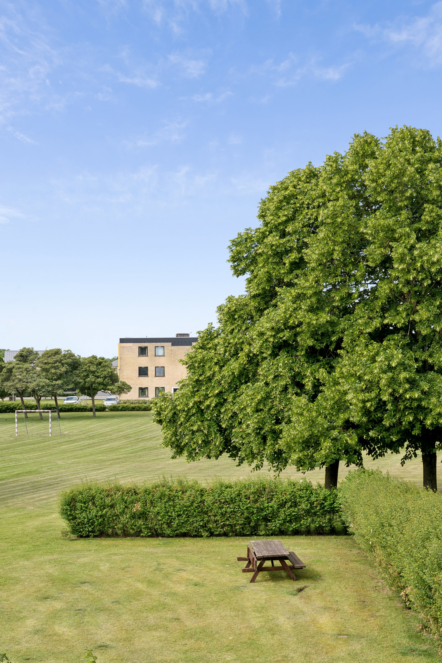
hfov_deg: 27.0
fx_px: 921
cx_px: 221
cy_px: 332
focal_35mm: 50
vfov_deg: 39.6
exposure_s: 1/500
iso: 400
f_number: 10
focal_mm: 50
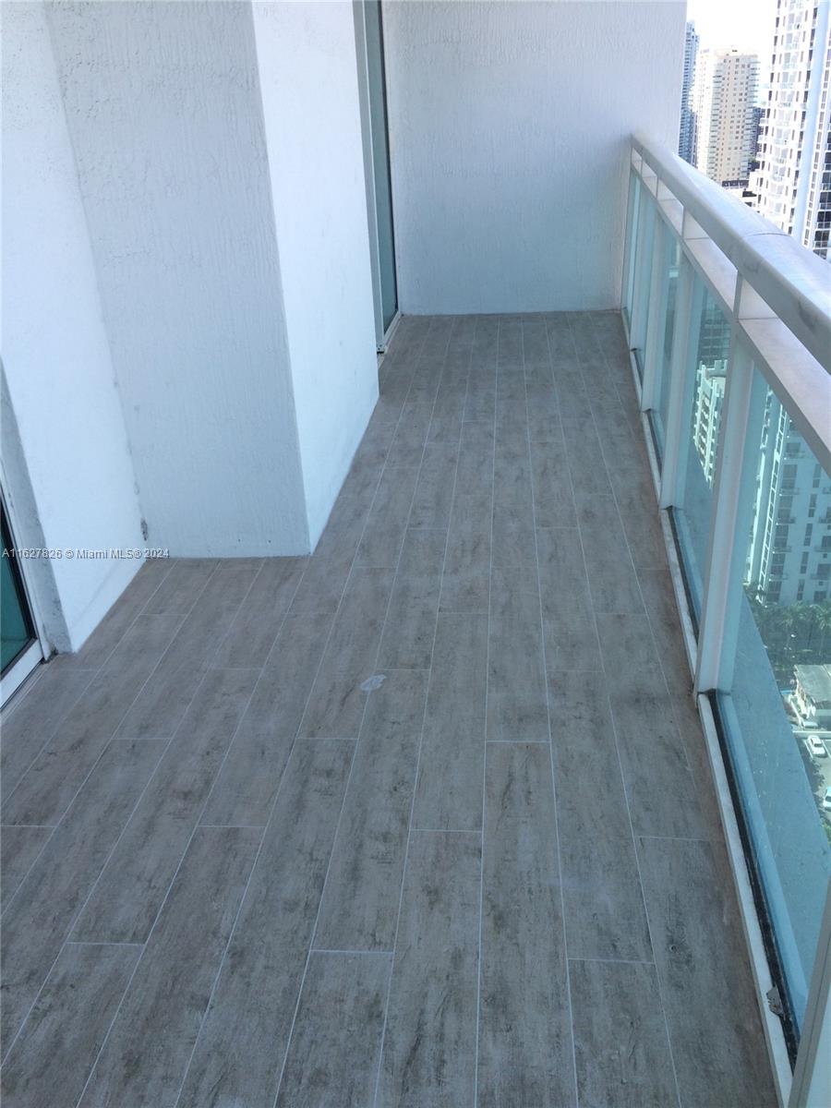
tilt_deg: -27.0
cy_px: 554
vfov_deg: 61.7
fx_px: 928
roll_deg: +2.7
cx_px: 416
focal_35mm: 29
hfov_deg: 48.2
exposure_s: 1/500
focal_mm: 4.15
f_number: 2.2
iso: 32
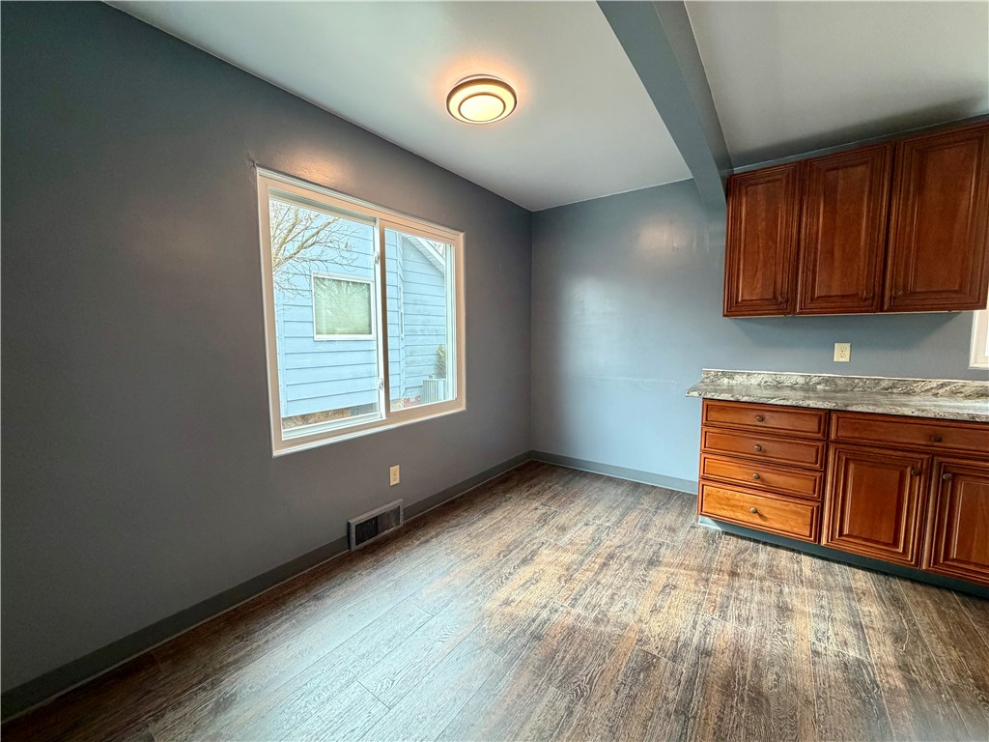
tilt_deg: -6.7
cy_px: 371
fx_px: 400
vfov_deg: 85.7
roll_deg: +0.9
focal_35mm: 14
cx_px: 494
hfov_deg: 102.1
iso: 320
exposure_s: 1/120
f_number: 2.2
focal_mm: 2.22
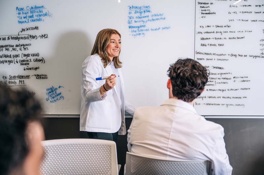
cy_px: 88
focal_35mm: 44
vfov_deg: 30.5
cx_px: 132
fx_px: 322
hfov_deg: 44.5
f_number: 2.8
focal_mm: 44
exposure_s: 1/200
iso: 320
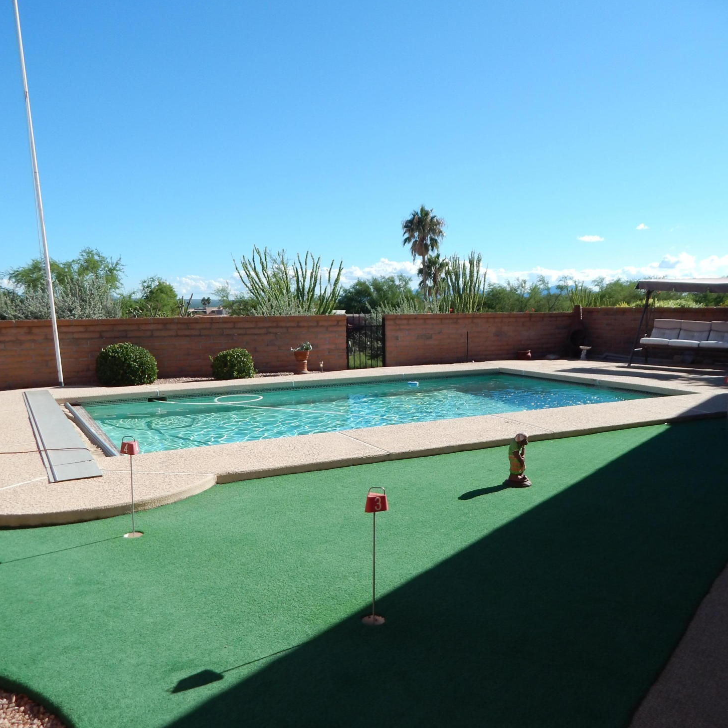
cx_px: 375
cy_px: 451
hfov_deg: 57.3
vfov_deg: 56.7
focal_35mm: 28
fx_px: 666
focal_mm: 4
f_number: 6
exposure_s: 1/400
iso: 125
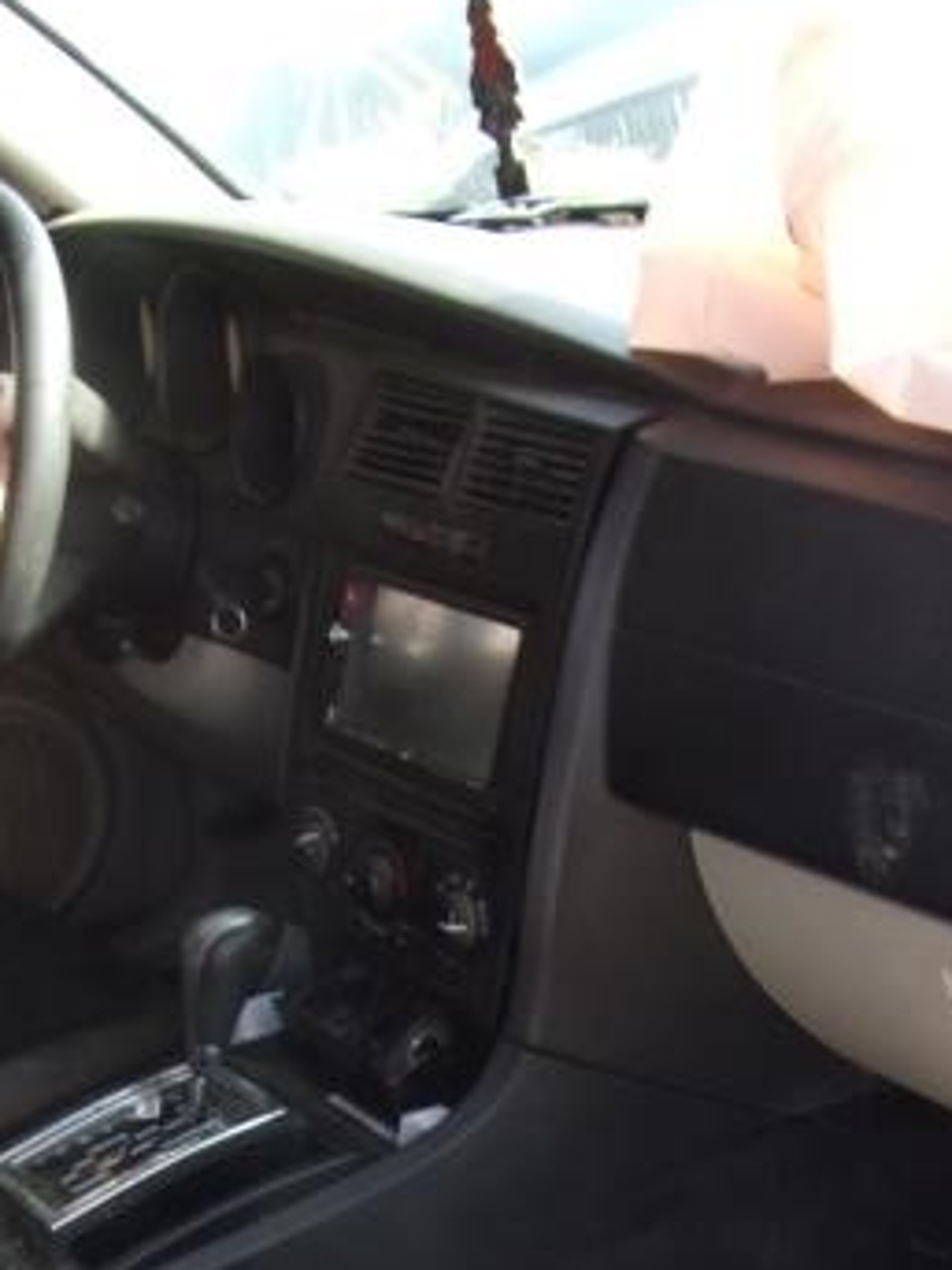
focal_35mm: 56
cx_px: 437
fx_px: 2055
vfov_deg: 33.1
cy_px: 1059
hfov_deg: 26.1
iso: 80
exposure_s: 1/56
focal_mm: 4.3
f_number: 3.3
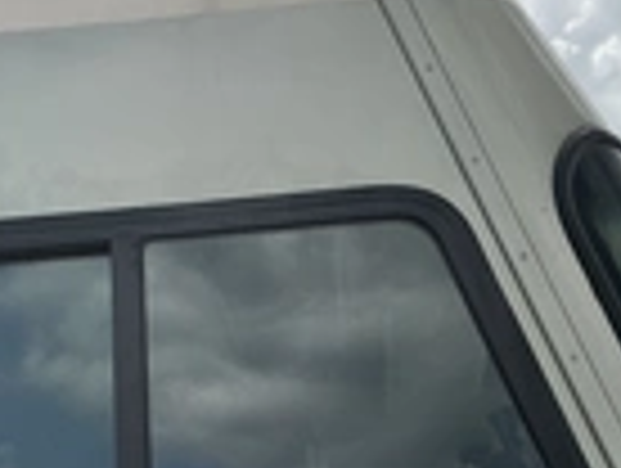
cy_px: 405
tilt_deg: +14.7
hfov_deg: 24.0
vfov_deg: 18.0
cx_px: 238
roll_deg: +1.4
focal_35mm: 81
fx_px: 1456
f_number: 1.8
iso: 25
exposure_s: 1/2320
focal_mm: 3
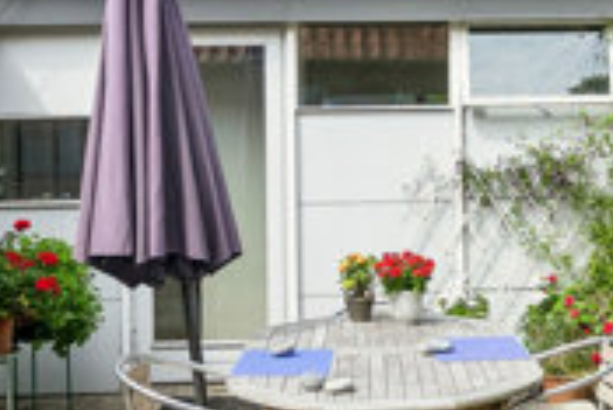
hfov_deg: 31.2
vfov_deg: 21.1
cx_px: 389
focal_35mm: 64
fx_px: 1091
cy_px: 89
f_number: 5.6
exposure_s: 1/2500
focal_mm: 14
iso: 800
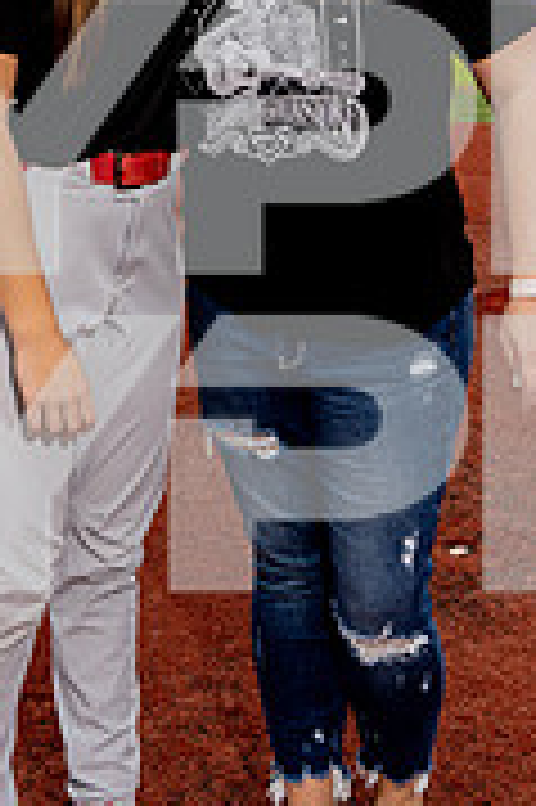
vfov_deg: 22.8
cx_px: 126
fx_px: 1969
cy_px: 140
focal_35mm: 88
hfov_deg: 15.4
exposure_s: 1/250
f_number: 8
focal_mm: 35
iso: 125
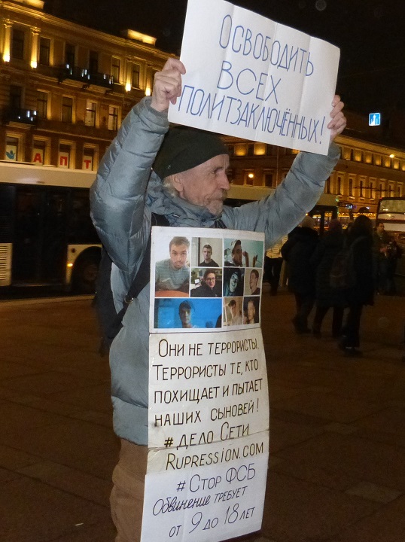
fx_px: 391
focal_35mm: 25
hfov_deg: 54.8
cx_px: 202
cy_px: 271
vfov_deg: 69.5
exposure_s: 1/60
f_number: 2.8
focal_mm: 4.5
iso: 800
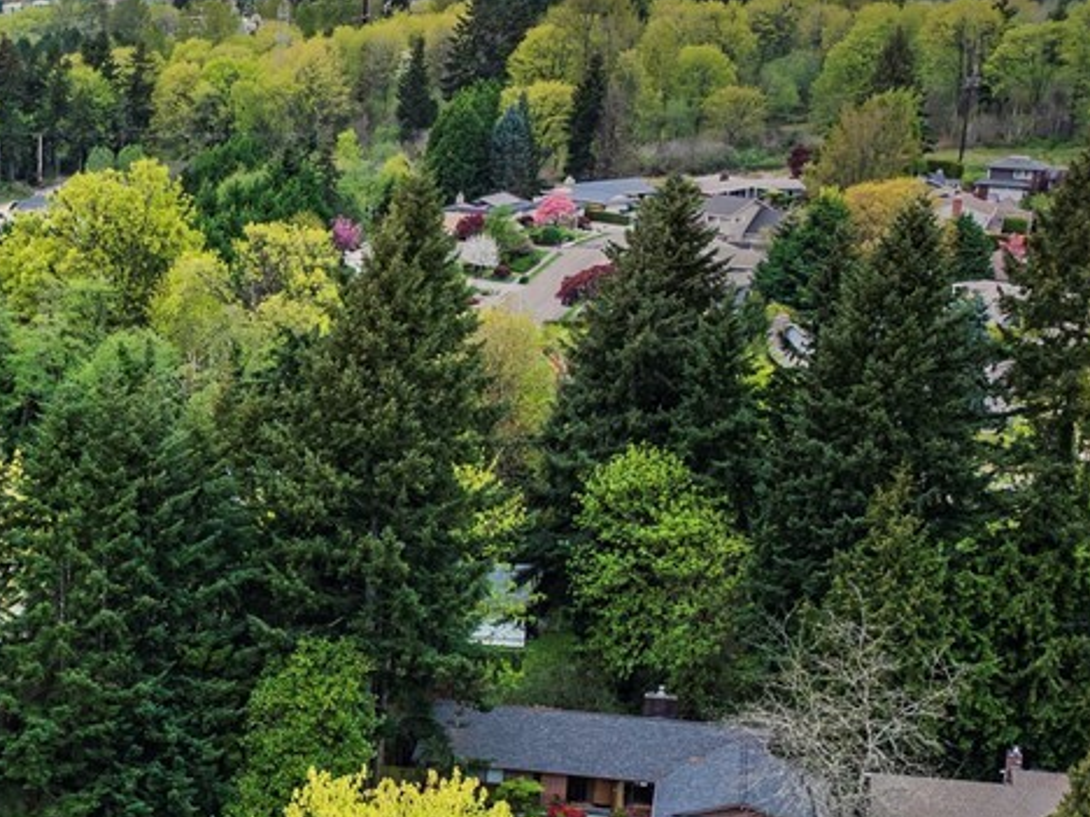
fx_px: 2582
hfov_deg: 22.9
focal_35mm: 82
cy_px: 847
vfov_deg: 17.5
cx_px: 8
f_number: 2.8
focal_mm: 12.29
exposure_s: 1/80
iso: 100
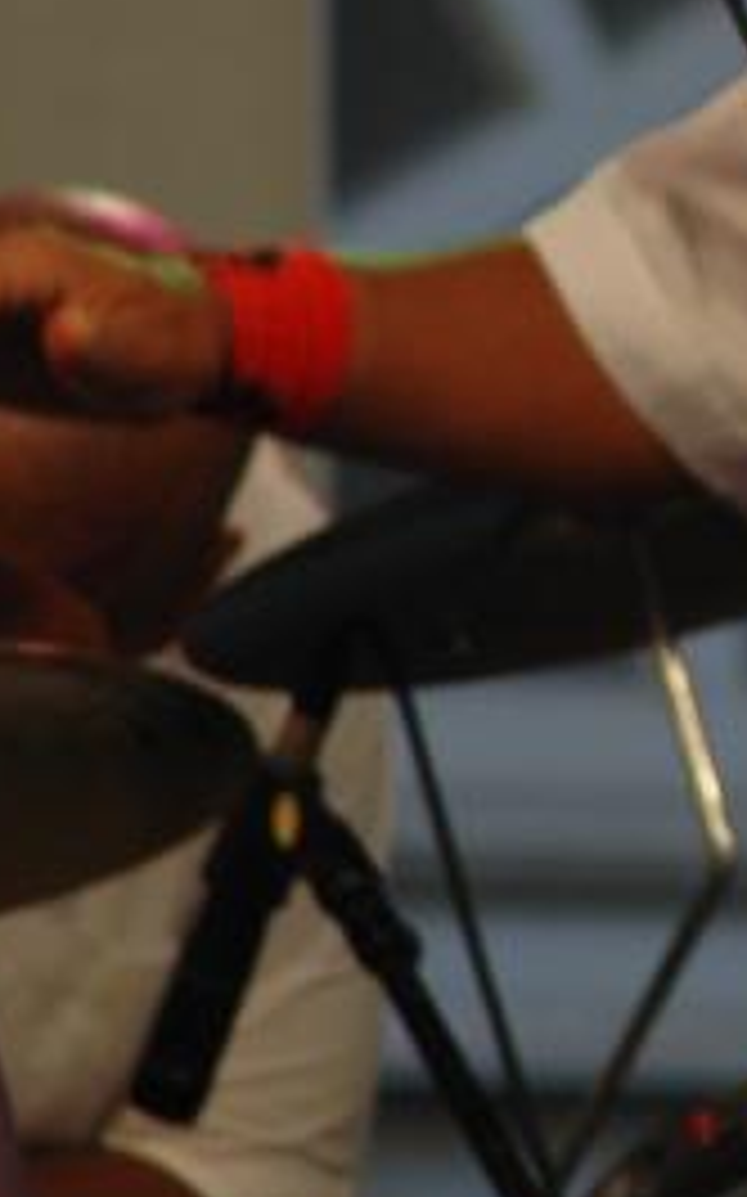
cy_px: -90
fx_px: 32543
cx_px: 1530
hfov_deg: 1.3
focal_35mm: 998
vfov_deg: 2.1
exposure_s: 1/80
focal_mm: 170
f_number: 4.8
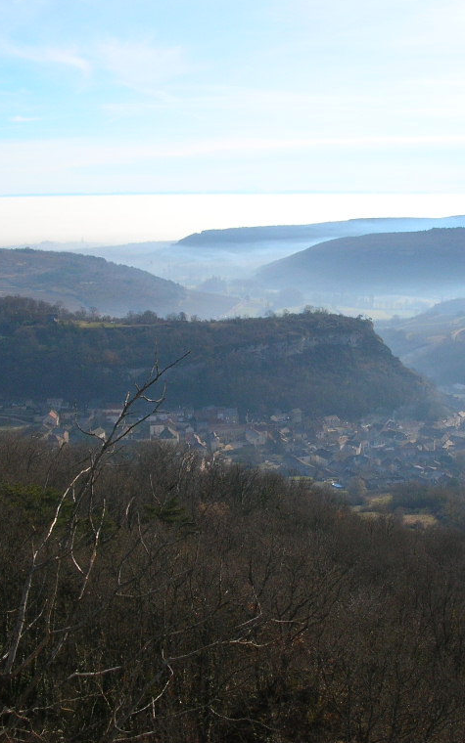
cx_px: 308
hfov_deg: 25.7
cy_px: 369
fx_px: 1014
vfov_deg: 40.3
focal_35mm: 50
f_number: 5.6
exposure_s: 1/275
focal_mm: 5.8
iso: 50
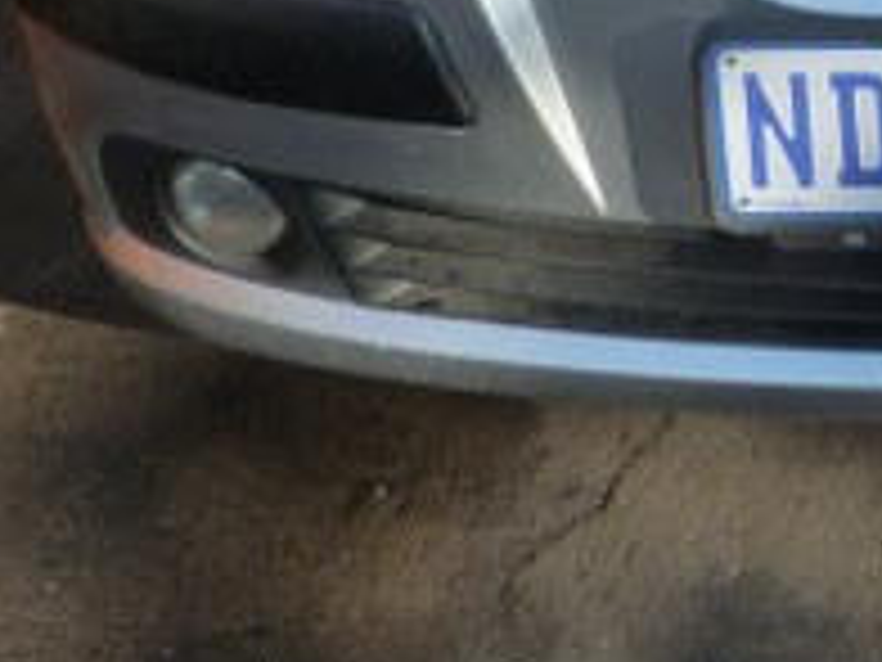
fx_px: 2599
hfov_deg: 17.9
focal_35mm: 102
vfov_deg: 12.8
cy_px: -630
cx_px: 1184
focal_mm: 4.5
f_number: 4
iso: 125
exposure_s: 1/160
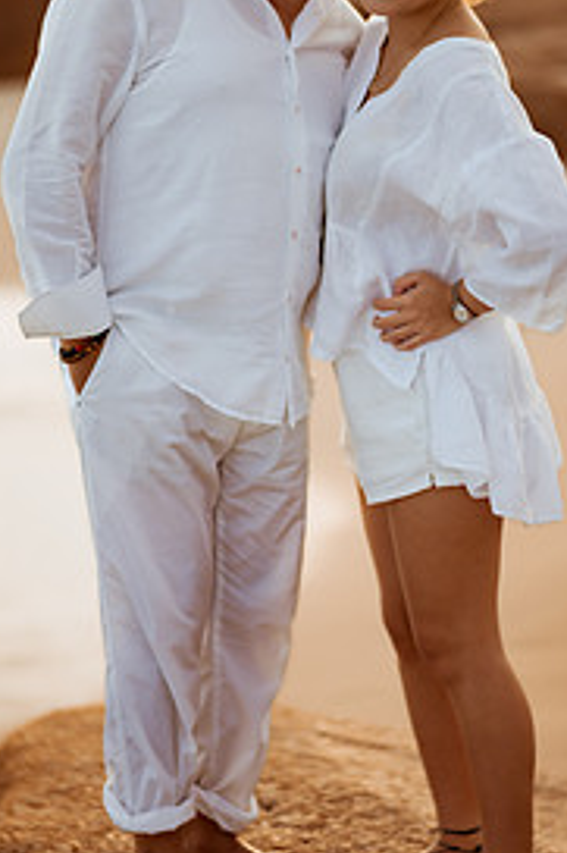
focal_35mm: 96
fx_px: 2271
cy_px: 401
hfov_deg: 14.2
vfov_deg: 21.3
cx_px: 320
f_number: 1.4
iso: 80
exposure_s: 1/3200
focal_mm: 58
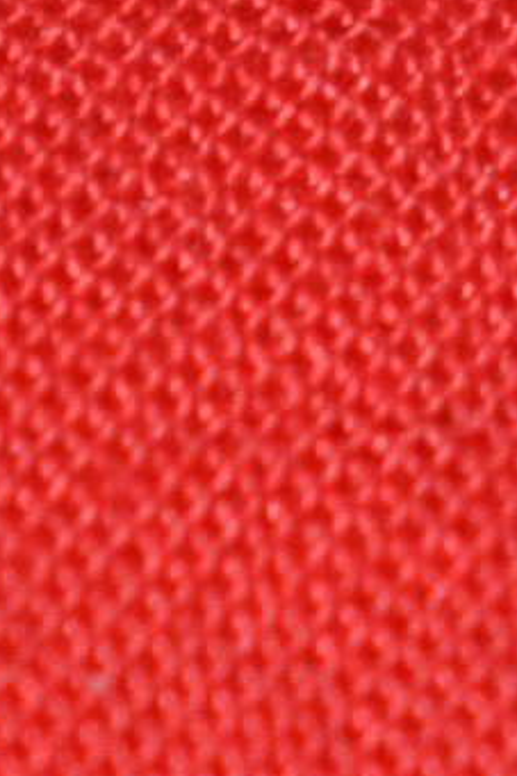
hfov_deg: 1.9
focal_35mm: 724
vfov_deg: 2.8
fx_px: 15619
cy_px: 9
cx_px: -1433
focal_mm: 55
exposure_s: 1/40
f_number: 5.6
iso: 320
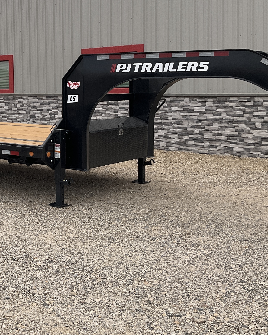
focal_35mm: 54
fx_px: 535
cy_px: 106
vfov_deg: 34.4
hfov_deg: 26.9
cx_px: 15
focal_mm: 3
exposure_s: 1/2141
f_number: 1.8
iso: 25
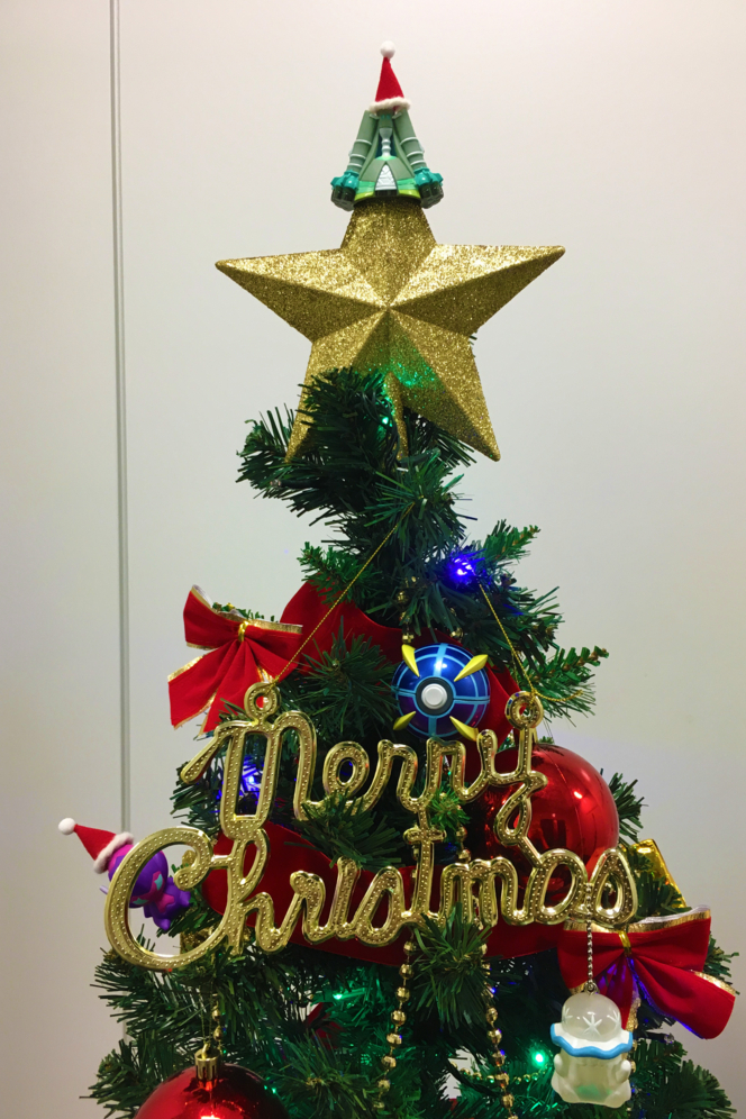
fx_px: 964
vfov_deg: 60.3
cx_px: 375
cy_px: 570
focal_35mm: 31
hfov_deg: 42.3
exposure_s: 1/33
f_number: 2.2
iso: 80
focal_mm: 4.15
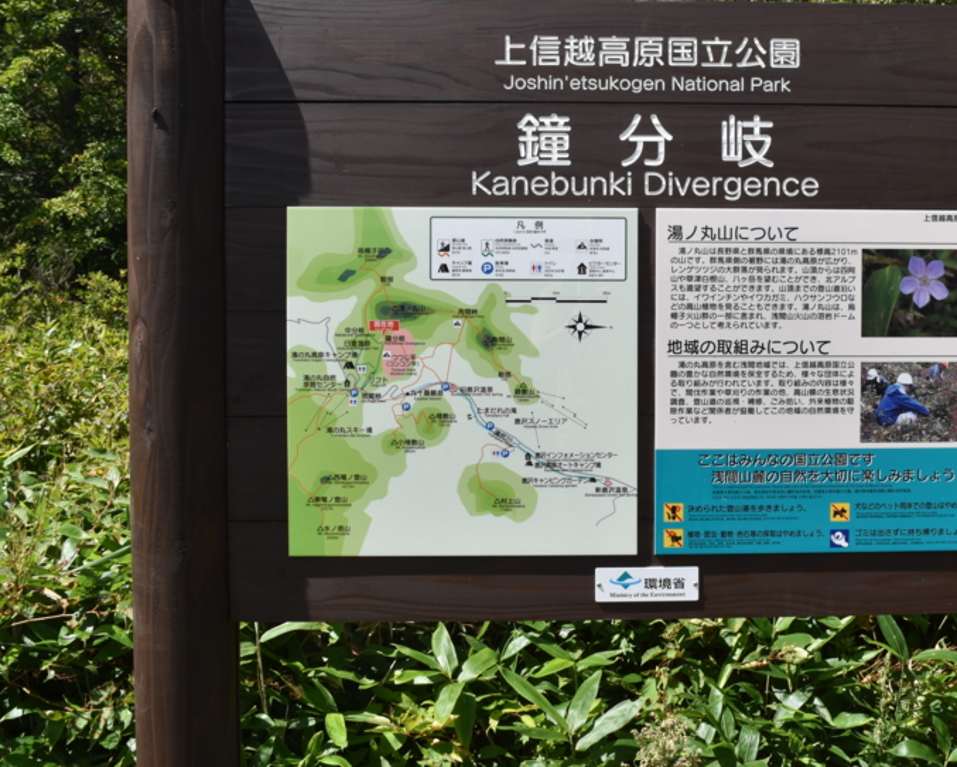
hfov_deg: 40.5
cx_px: 691
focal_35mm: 45
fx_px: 1267
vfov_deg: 33.5
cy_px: 294
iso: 200
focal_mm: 21
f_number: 11
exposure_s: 1/200
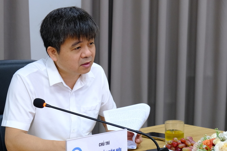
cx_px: 87
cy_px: 82
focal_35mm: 68
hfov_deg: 29.6
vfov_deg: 20.0
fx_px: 429
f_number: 4
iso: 2000
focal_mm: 35.8
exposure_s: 1/125
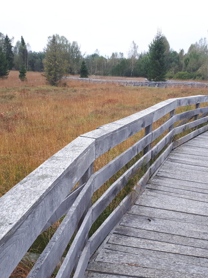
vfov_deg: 50.1
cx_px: 124
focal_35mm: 37
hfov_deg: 38.5
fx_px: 296
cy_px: 138
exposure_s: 1/100
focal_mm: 3.6
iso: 64
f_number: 1.9
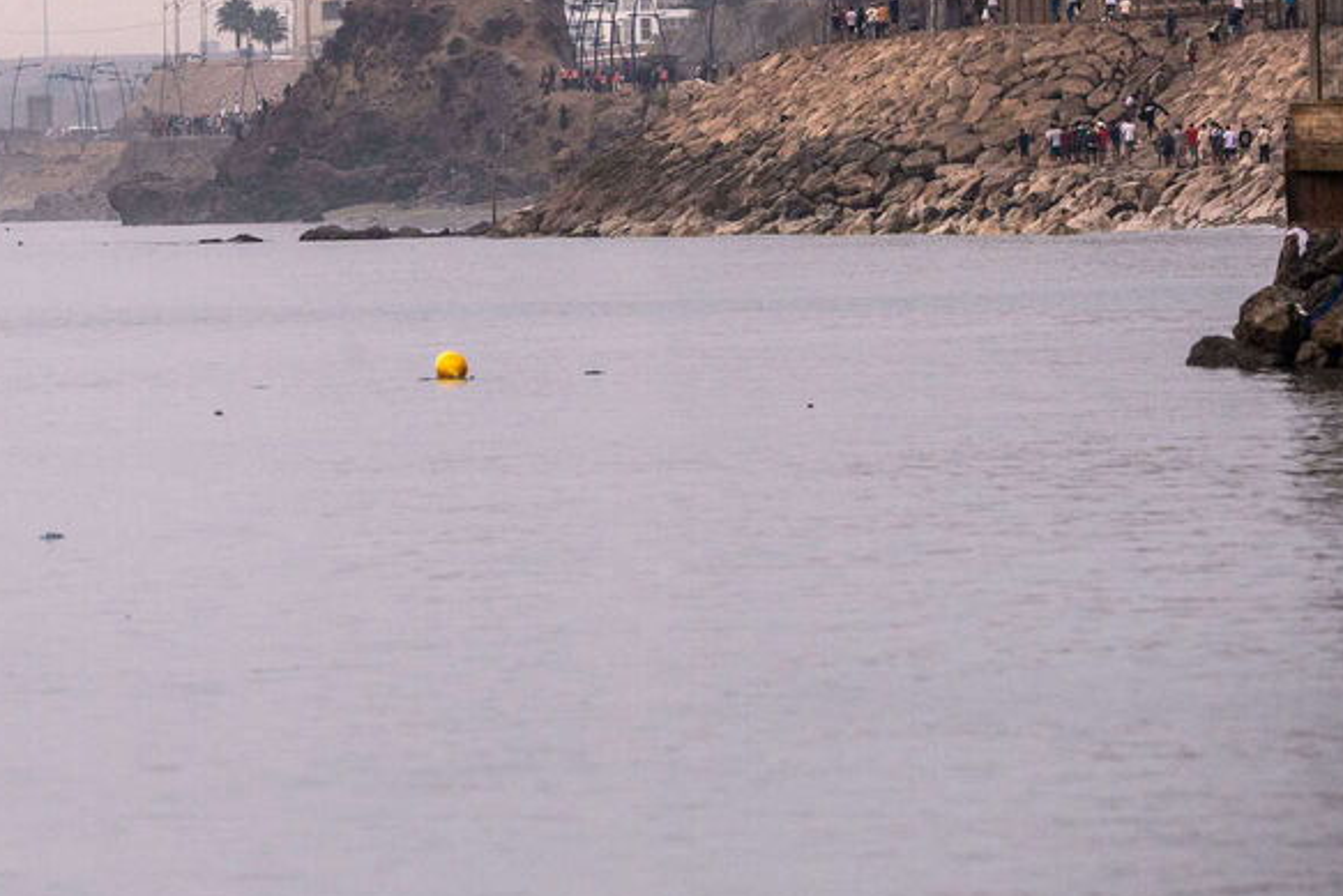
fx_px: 19962
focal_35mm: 535
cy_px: 44
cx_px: 281
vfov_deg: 2.6
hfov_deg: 3.9
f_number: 6.3
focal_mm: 260
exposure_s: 1/800
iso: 1000
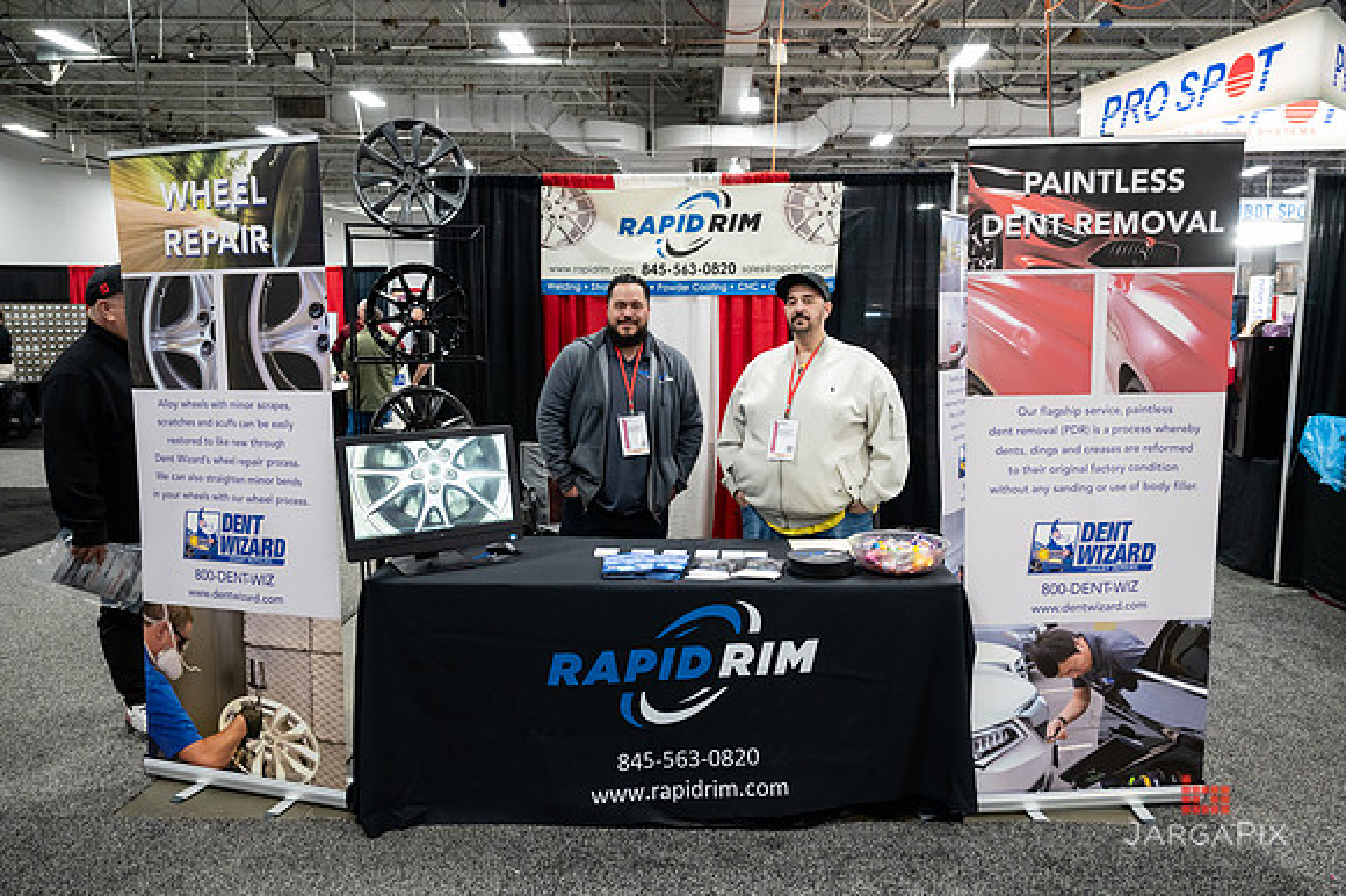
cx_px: 697
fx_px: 972
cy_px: 441
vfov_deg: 49.5
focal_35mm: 26
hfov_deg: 69.4
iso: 3200
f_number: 3.2
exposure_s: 1/200
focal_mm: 25
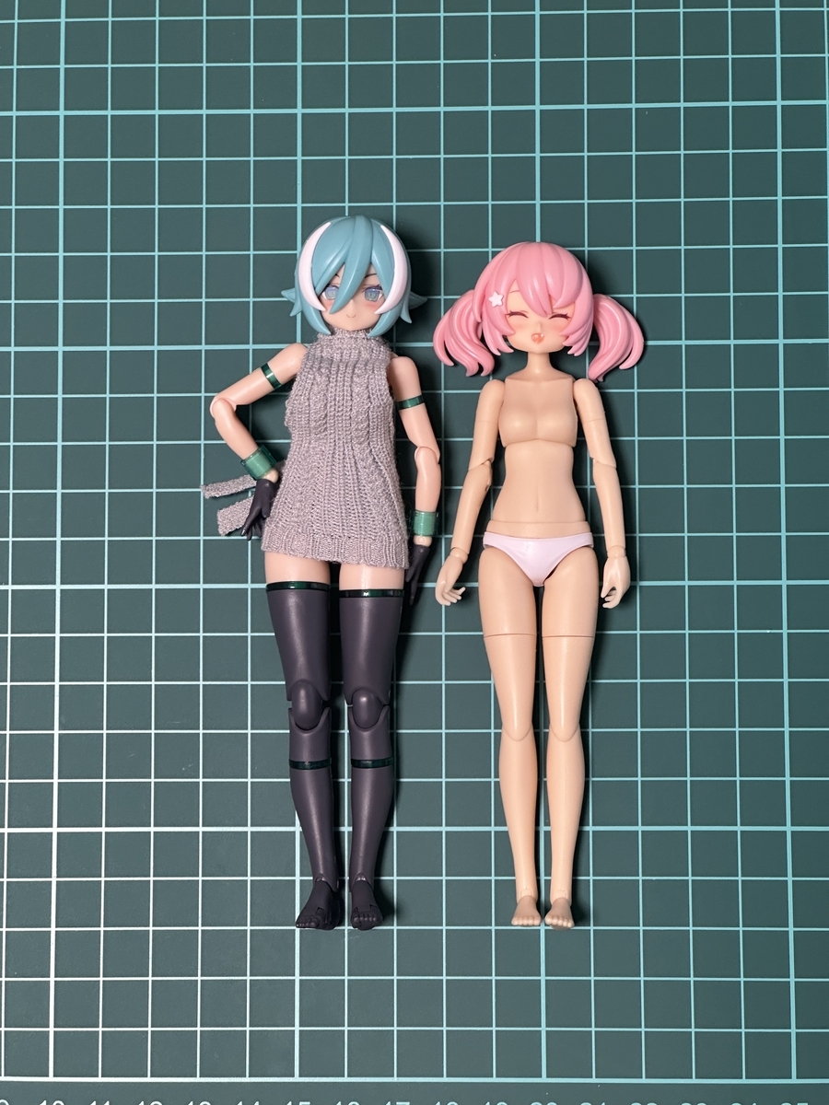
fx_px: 2459
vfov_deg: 25.3
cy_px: 552
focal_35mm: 77
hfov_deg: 19.1
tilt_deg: -84.0
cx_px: 414
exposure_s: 1/50
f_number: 2.8
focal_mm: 9
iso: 320
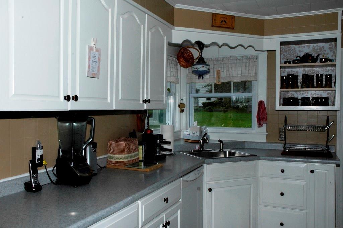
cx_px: 172
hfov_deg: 53.2
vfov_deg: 36.8
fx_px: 343
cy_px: 114
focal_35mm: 36
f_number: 18
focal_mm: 24
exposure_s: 1/60
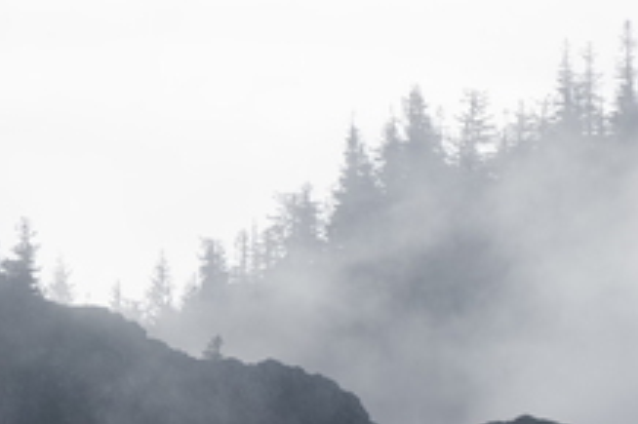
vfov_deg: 1.2
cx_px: 457
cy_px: 439
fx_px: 19515
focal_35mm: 1102
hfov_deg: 1.9
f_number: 5.6
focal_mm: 400
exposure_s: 1/8000
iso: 1250
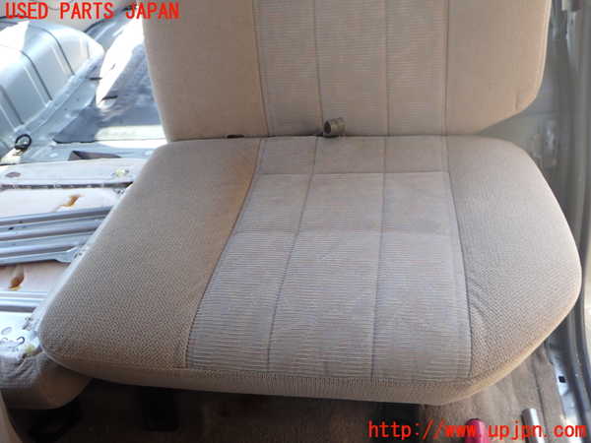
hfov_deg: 60.0
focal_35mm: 30
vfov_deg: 46.8
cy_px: 222
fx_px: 512
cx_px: 296
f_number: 2.3
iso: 100
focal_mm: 5.4
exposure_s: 1/125
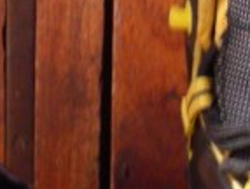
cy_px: 65
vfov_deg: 7.0
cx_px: -3
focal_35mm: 212
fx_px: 1535
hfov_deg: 9.2
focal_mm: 6.3
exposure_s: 1.01
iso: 100
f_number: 3.5
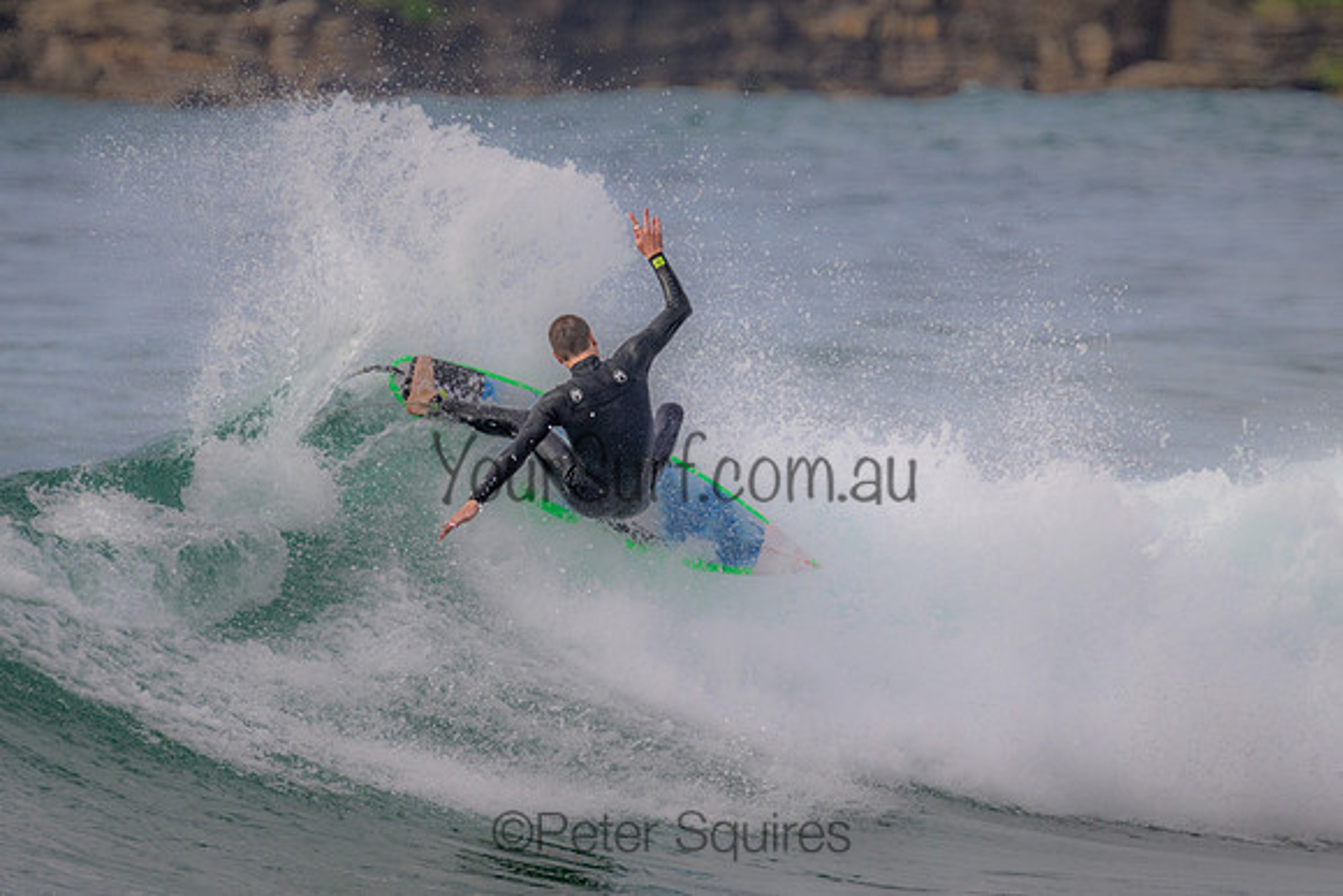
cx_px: 659
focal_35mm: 921
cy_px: 414
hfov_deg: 2.2
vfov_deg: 1.5
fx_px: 34362
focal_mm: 800
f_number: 11
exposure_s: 1/2000
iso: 1250
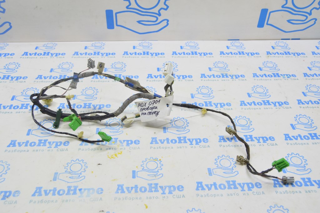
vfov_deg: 38.3
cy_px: 106
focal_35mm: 34
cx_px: 160
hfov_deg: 55.1
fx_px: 306
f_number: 5.6
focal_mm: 23
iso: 400
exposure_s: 1/20
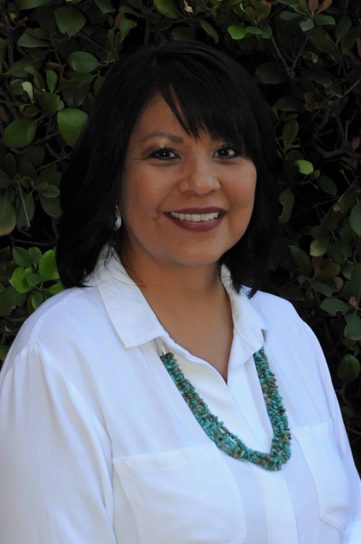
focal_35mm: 78
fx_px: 1176
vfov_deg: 26.0
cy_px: 272
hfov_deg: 17.4
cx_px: 180
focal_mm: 52
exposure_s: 1/60
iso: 200
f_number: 9
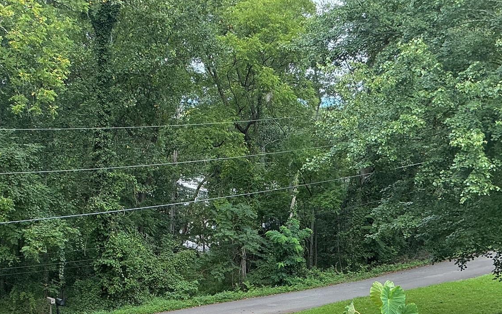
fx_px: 766
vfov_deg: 22.5
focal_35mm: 56
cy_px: 291
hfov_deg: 36.2
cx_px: 204
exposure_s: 1/360
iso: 25
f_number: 1.8
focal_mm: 3
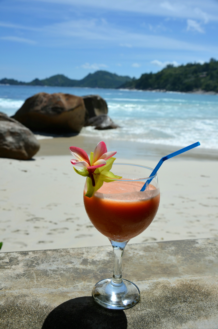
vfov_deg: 53.2
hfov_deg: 36.7
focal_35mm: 36
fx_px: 328
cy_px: 164
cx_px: 109
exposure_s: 1/250
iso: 100
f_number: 8
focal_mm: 24
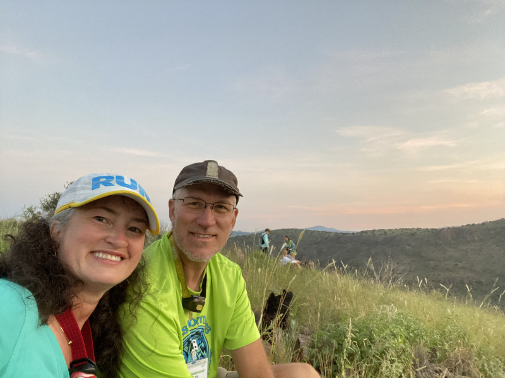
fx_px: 336
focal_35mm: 23
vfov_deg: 58.9
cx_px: 252
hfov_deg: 73.9
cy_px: 189
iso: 320
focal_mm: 2.71
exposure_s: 1/60
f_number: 2.2
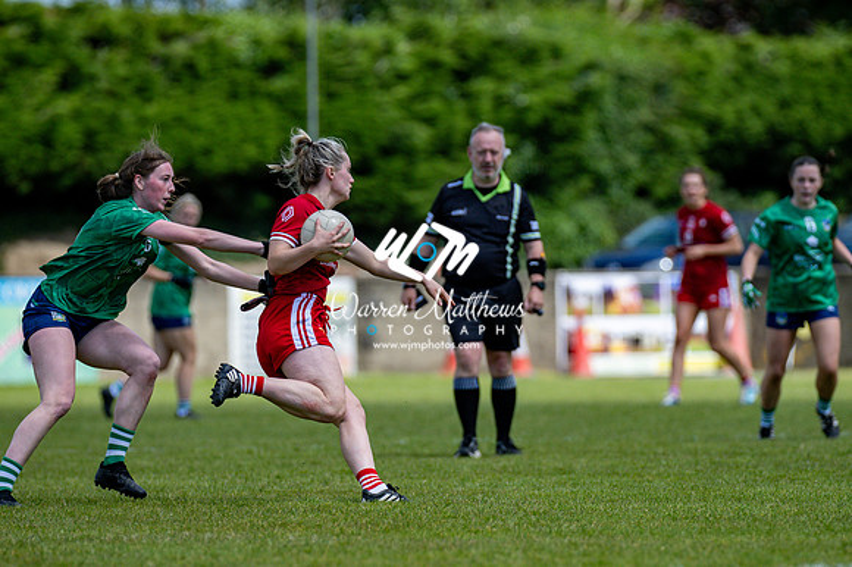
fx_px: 8515
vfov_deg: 3.8
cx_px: 426
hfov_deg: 5.7
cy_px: 284
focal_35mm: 360
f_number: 2.8
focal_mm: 240
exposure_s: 1/6400
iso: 140
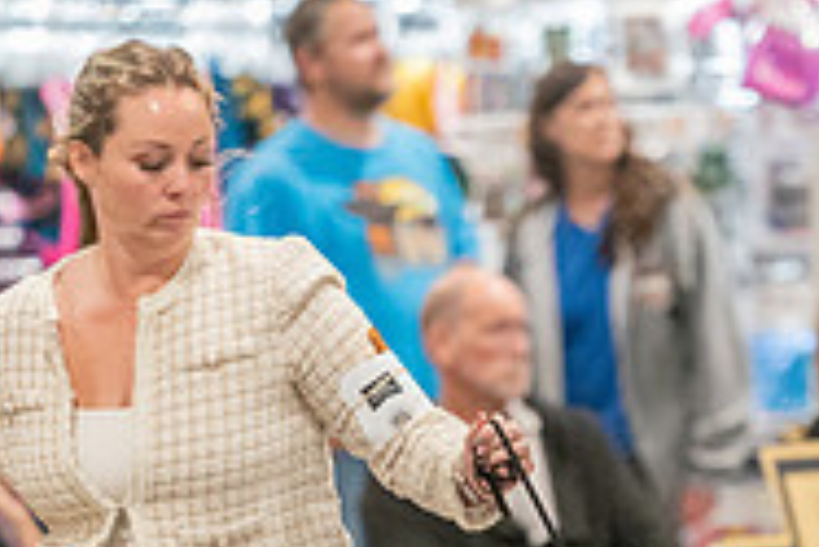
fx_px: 14138
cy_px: 650
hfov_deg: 3.3
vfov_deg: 2.2
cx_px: 653
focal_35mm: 621
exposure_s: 1/250
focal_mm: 200
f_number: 2.8
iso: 6400
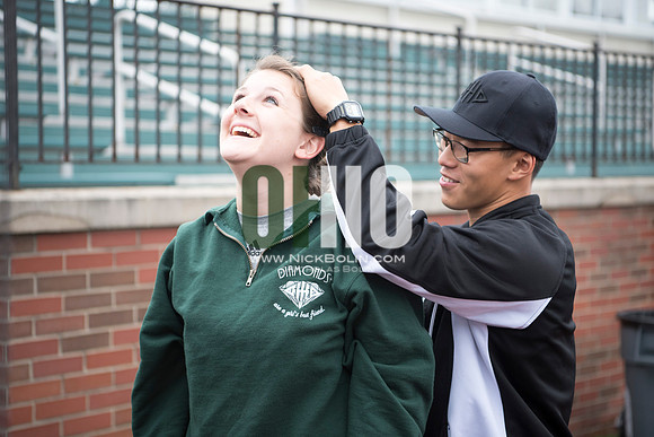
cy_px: 218
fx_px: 1272
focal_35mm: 70
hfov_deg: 28.8
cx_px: 327
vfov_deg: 19.5
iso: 500
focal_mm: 70
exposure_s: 1/320
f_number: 3.2
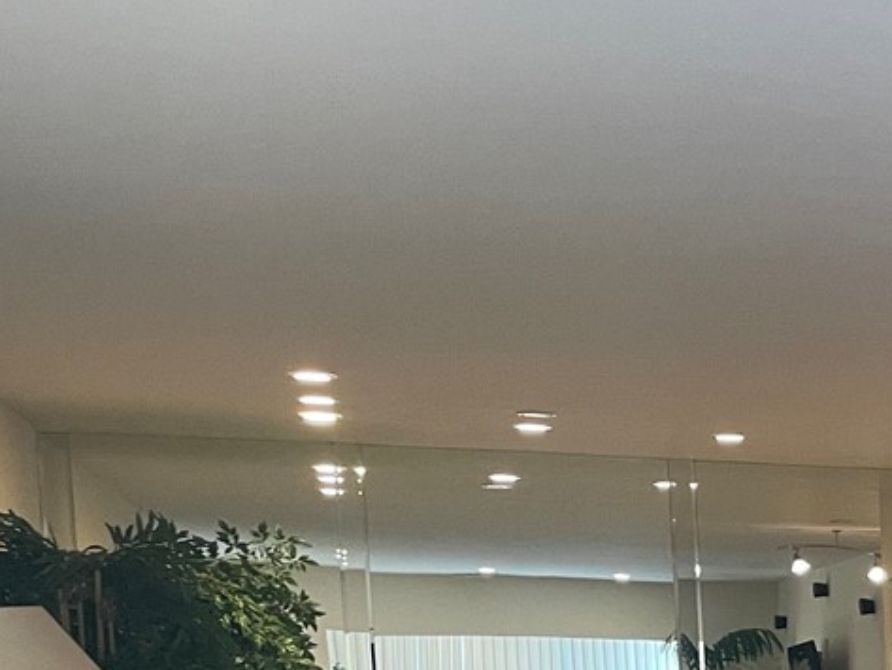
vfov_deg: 15.3
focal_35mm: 88
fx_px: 2268
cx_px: 1369
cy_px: 1066
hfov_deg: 19.2
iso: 160
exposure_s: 1/60
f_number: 1.6
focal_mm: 4.2
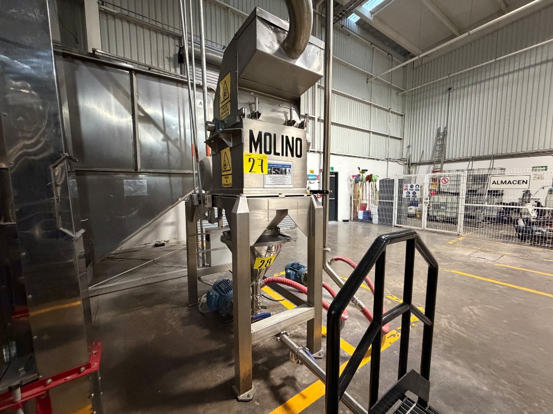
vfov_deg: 85.7
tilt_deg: -4.9
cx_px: 276
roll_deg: +0.3
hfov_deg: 102.1
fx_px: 224
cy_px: 207
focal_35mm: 14
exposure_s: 1/40
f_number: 2.2
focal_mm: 2.22
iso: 1000
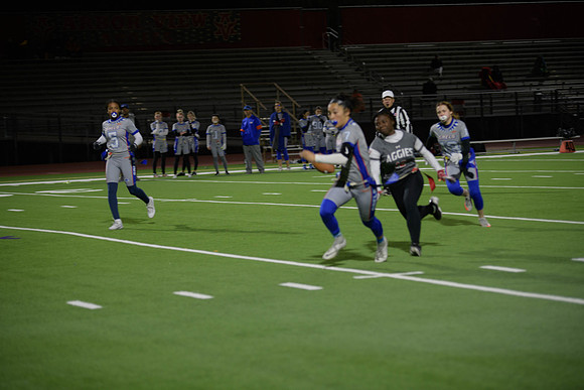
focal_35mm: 120
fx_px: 1947
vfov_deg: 11.4
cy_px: 195
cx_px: 292
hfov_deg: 17.1
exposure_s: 1/200
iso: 560
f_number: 2.8
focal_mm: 120
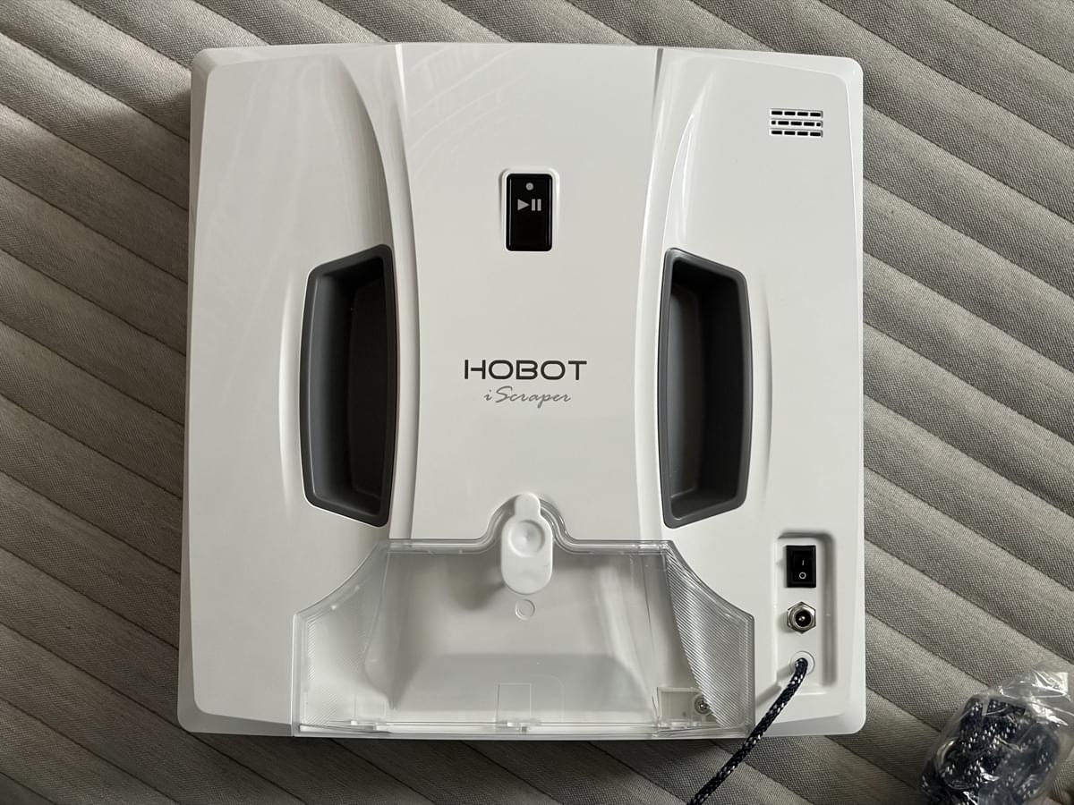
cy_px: 402
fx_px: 1613
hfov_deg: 36.8
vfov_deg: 28.0
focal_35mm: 52
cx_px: 537
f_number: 1.6
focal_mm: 5.96
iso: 250
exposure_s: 1/40
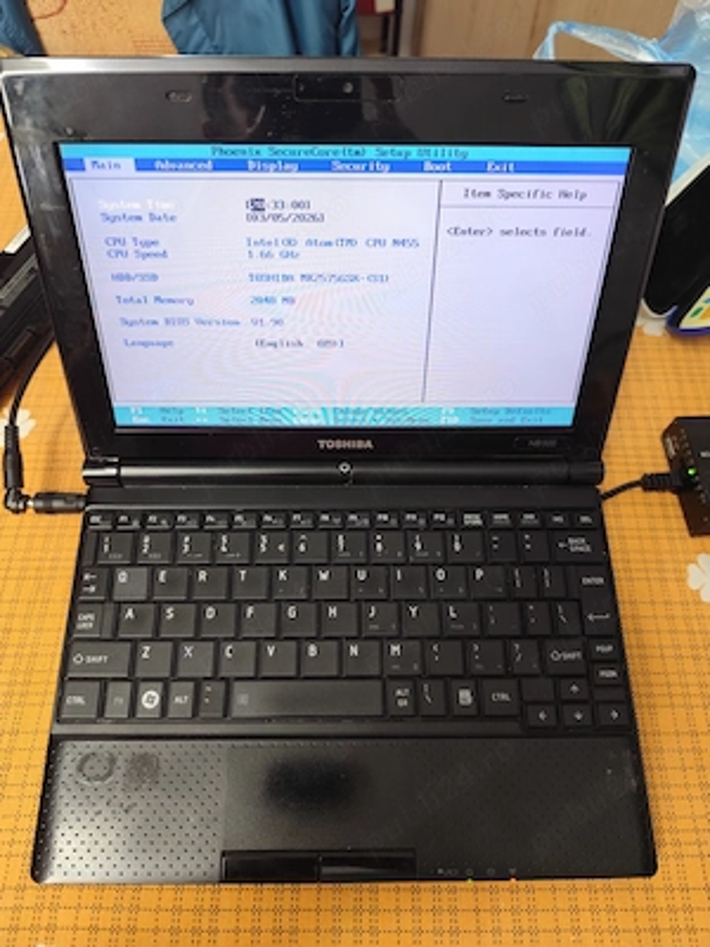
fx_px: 629
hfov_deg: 58.9
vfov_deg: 73.9
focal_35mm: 23
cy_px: 474
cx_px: 355
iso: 800
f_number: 1.65
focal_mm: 6.14
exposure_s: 1/33.3
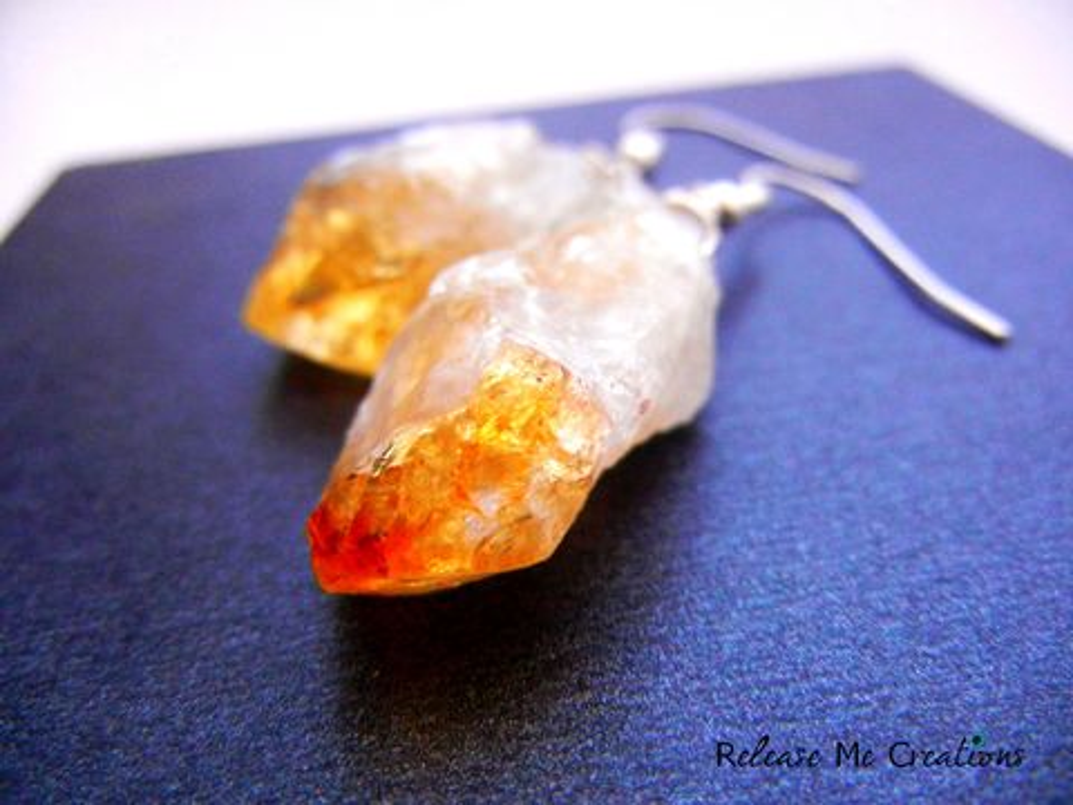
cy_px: 402
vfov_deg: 46.8
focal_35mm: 30
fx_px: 930
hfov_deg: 60.0
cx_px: 536
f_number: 3.5
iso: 800
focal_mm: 5.4
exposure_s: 1/72.7
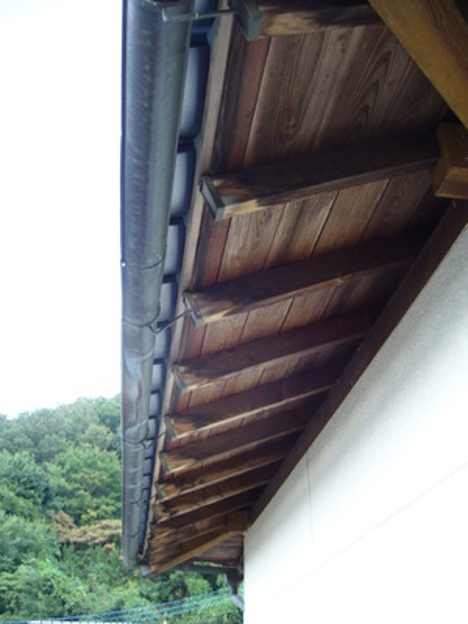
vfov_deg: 52.6
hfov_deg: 40.7
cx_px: 234
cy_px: 312
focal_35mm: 35
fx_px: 631
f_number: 2.8
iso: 80
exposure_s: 1/40
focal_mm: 5.8
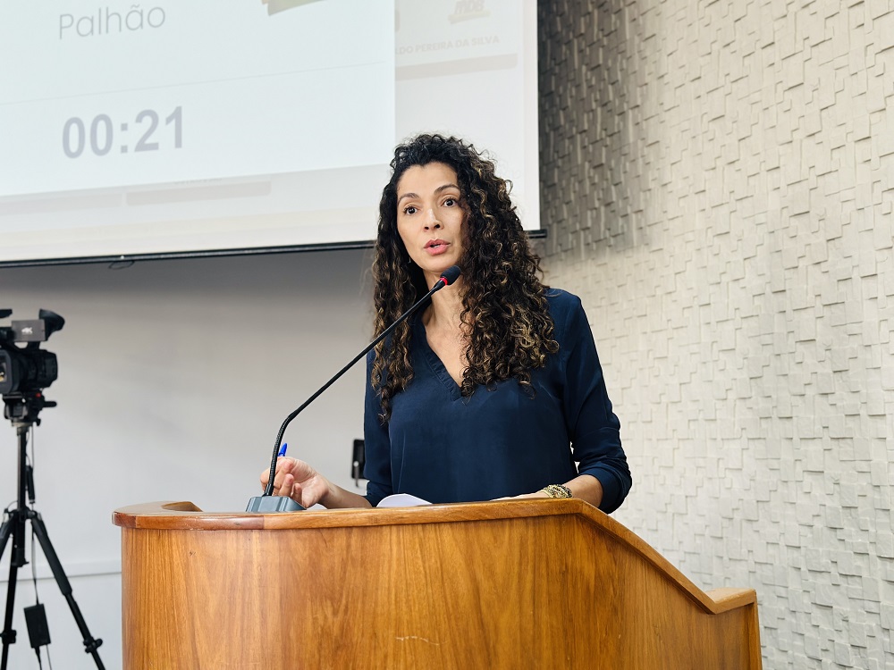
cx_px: 447
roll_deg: +0.9
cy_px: 335
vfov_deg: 30.3
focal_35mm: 48
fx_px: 1240
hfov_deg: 39.7
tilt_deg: +5.0
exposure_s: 1/60
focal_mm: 6.86
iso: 160
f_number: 1.78
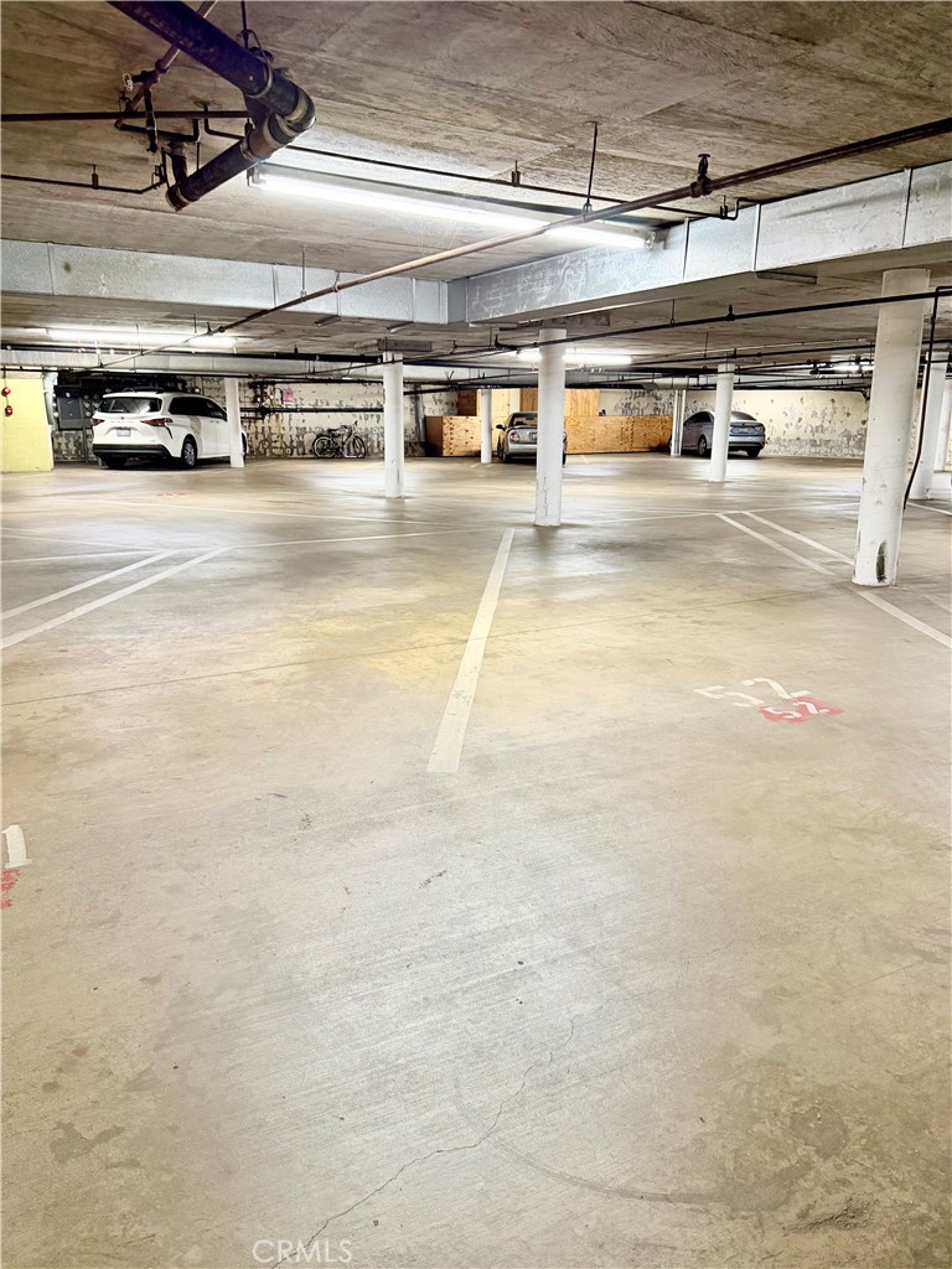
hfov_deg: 56.8
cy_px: 634
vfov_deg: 71.6
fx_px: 880
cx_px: 476
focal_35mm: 24
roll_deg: -0.8
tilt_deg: -13.4
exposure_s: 1/42
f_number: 1.78
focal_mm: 6.76
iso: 250
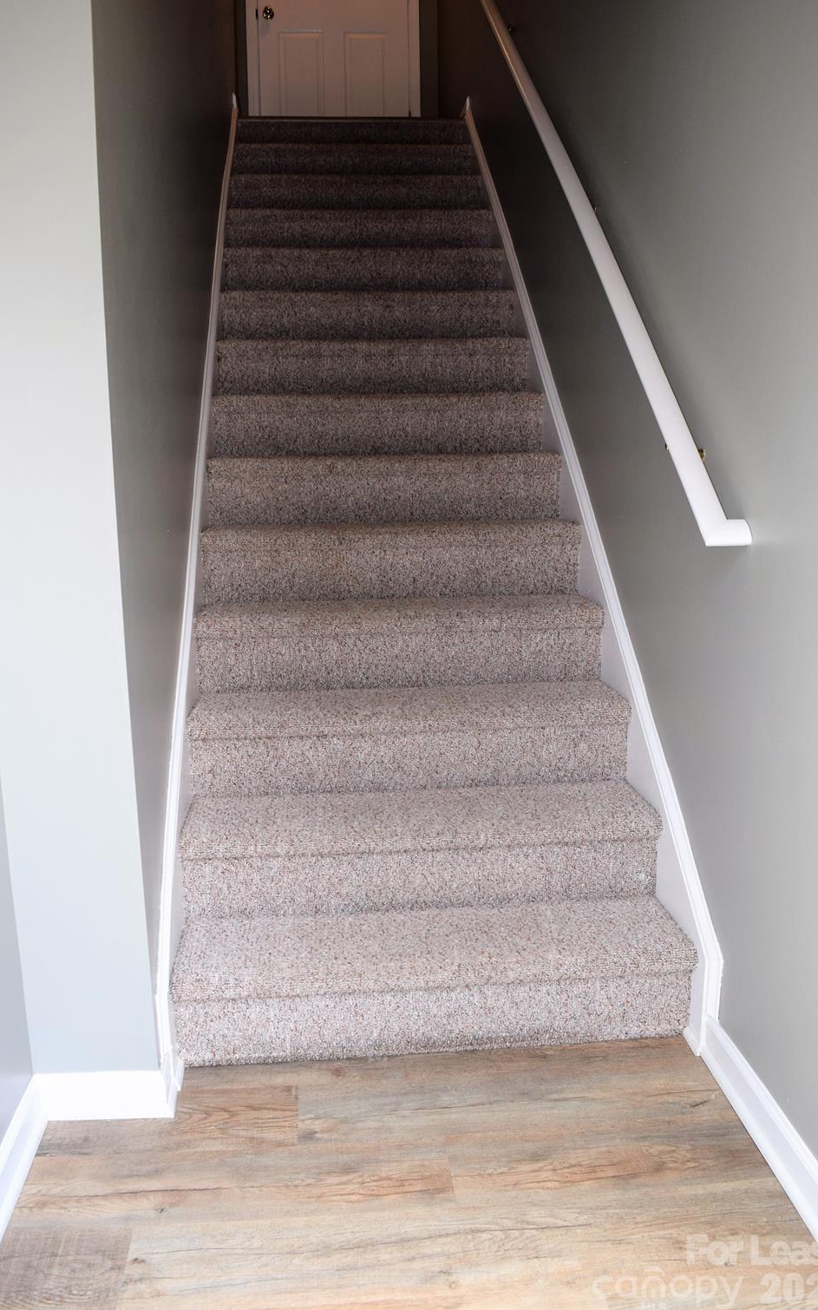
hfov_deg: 44.5
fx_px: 999
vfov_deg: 66.5
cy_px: 653
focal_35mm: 28
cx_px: 409
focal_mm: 18
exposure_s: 1/125
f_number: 5.6
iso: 400
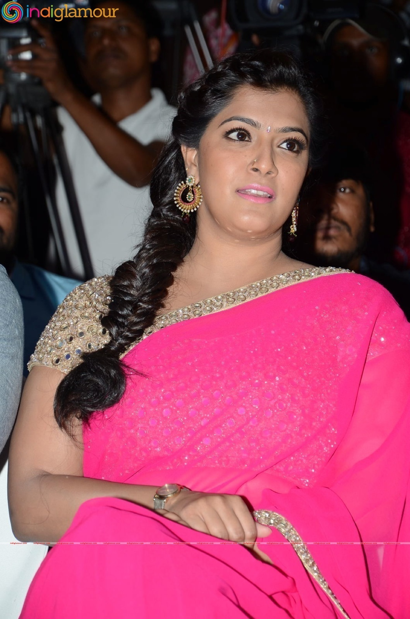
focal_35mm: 158
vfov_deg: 13.1
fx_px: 2704
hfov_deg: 8.7
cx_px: 205
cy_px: 310
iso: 320
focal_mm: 105
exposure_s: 1/125
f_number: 5.6
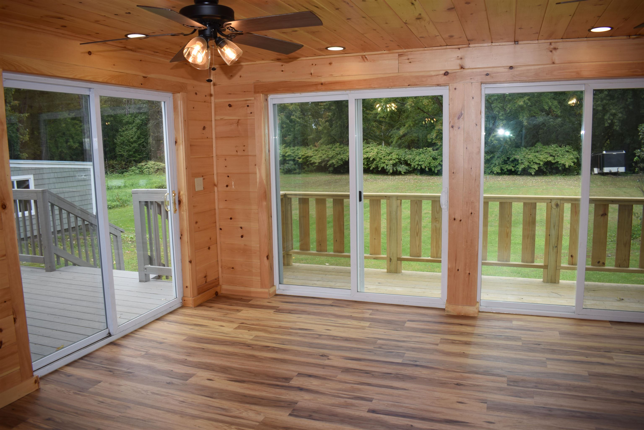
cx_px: 322
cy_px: 215
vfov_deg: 47.9
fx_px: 483
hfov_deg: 67.4
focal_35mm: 27
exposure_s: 1/125
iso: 100
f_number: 5.6
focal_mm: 18
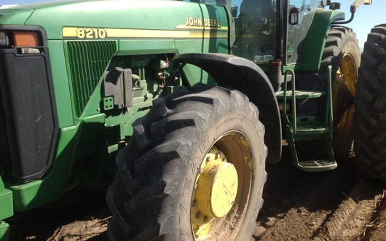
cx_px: 197
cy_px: 98
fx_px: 400
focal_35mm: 38
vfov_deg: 33.5
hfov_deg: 51.5
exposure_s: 1/1080
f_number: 2.4
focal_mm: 4.28
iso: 50
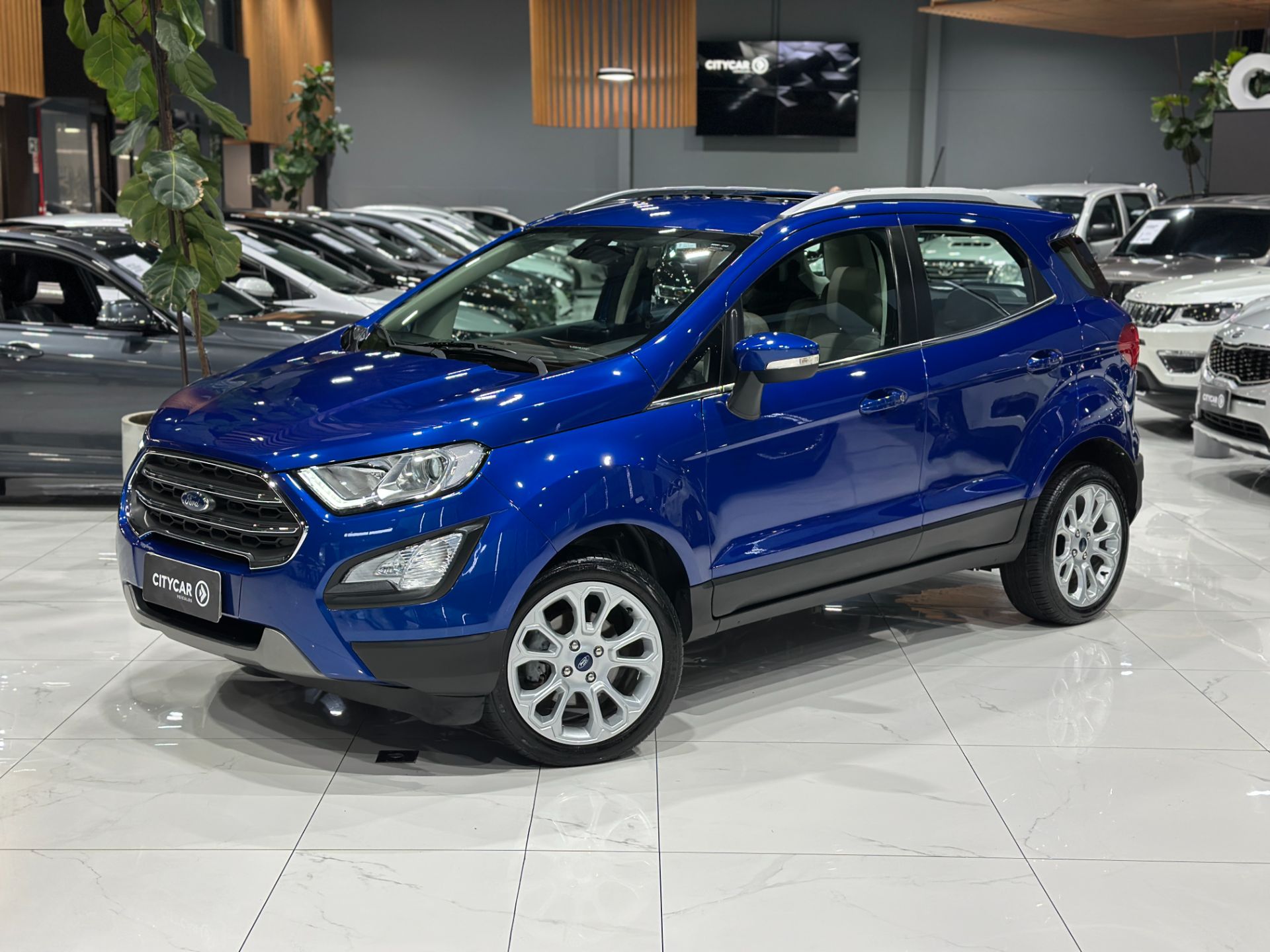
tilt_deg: -9.6
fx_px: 1761
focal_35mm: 48
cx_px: 635
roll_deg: -0.4
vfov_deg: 30.3
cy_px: 476
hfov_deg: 39.7
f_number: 1.78
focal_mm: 6.86
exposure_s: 1/60
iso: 125
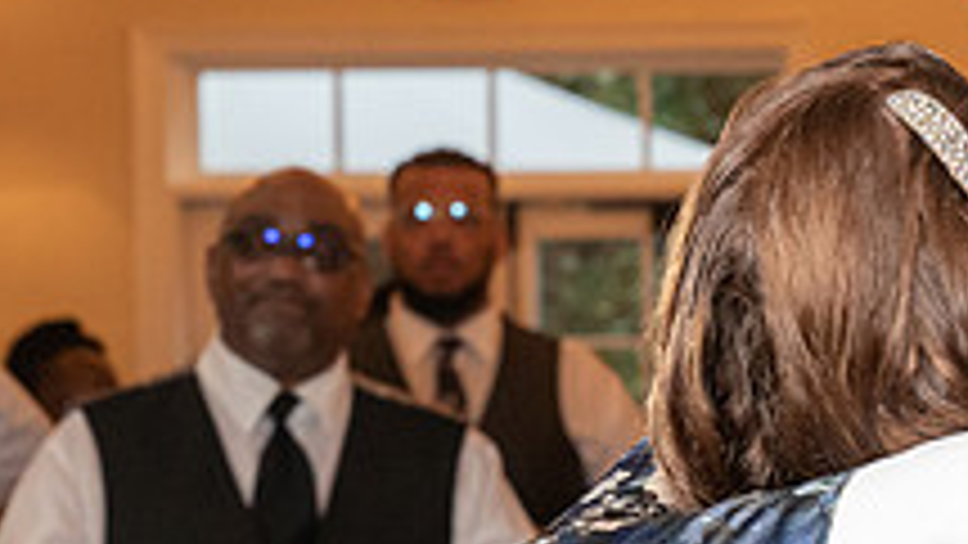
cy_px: 492
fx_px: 5057
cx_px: 1116
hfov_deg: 10.8
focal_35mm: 197
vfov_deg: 6.2
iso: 4000
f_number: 5.6
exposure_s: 1/200
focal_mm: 65
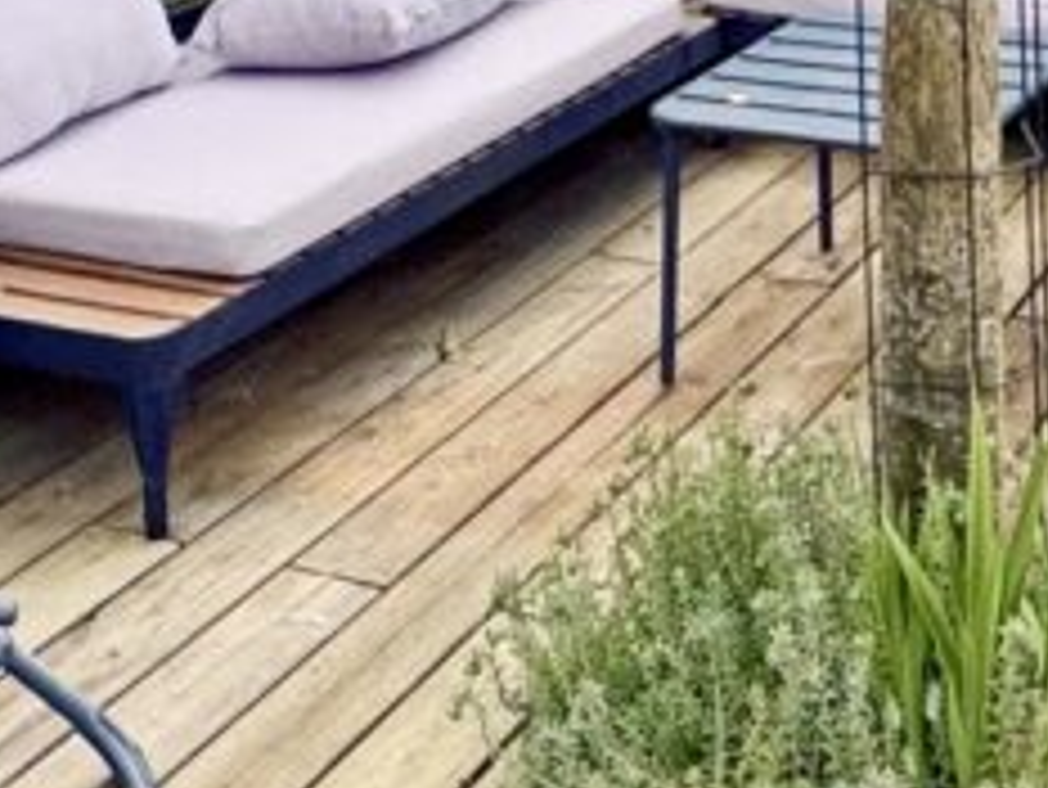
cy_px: -486
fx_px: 2181
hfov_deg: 26.6
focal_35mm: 72
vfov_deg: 17.7
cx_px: 805
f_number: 2.2
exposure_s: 1/1709
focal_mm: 2.22
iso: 50
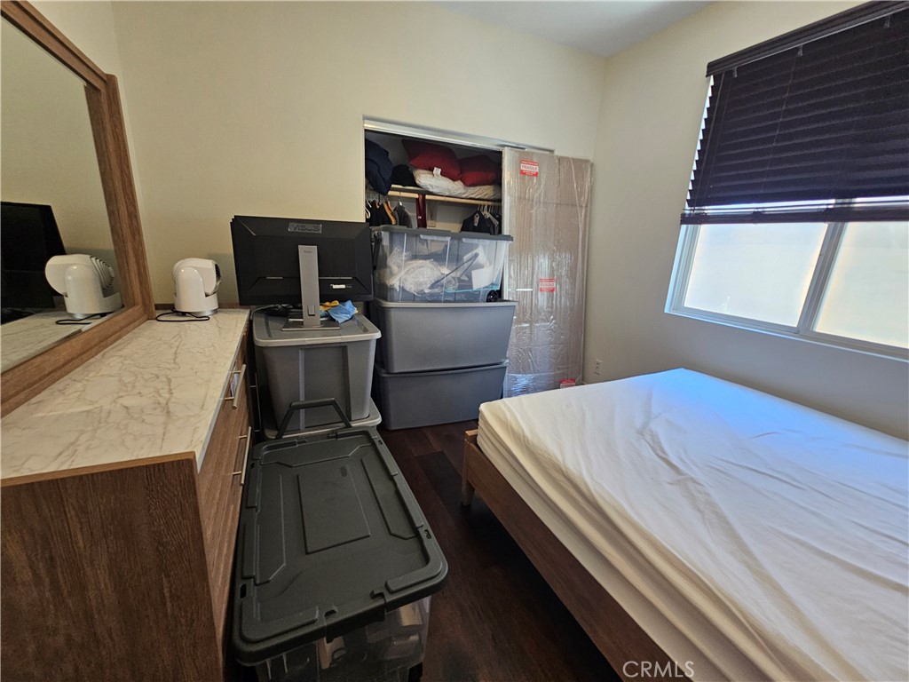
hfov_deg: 106.2
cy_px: 341
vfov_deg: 89.9
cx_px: 454
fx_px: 341
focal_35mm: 13
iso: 200
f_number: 2.2
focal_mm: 2.2
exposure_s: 1/60
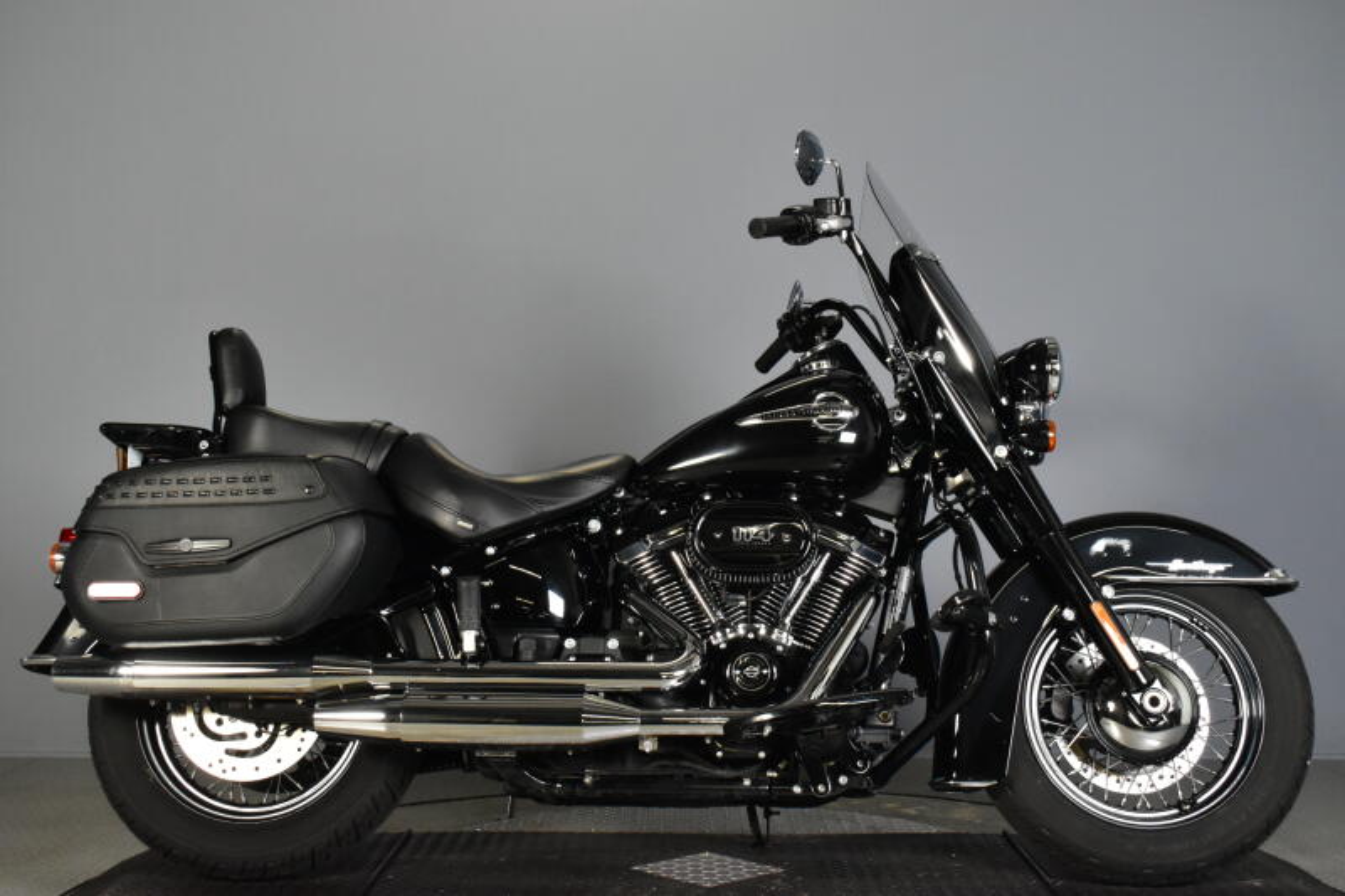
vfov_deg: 29.9
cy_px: 448
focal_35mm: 45
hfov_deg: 43.6
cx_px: 672
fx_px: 1681
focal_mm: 30
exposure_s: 1/125
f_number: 7.1
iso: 3200
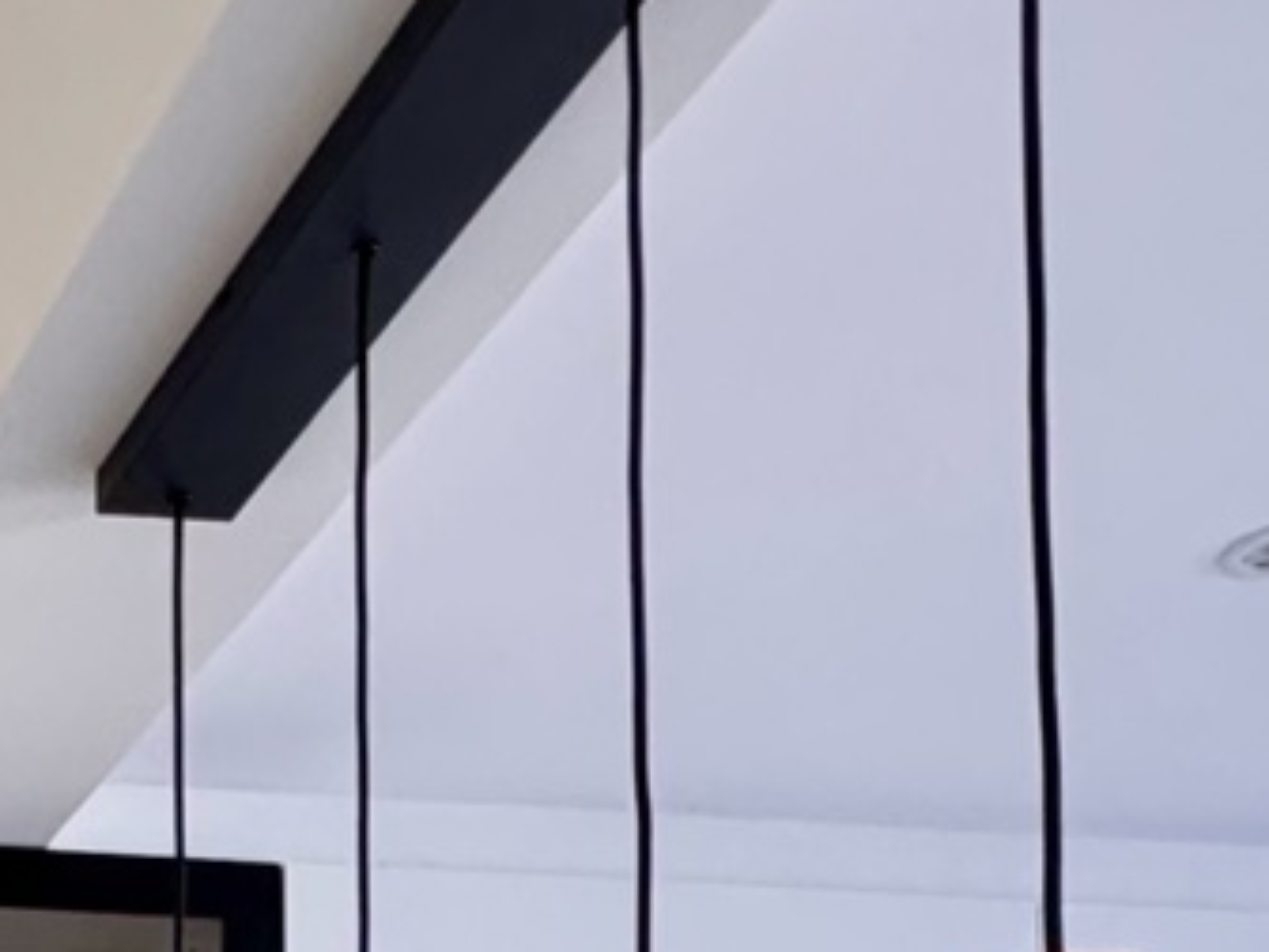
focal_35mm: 80
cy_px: 1840
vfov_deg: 15.3
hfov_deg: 20.8
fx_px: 2933
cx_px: -623
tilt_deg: +3.9
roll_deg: +0.1
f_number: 2.2
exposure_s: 1/60
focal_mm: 2.22
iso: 320
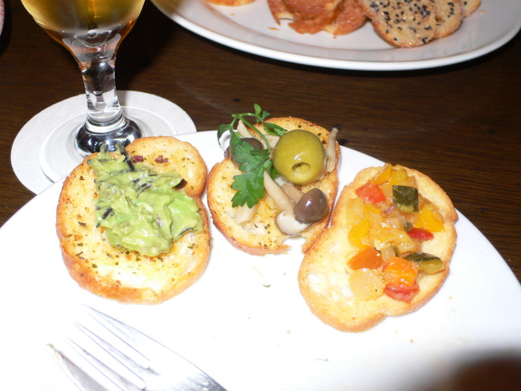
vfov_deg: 41.8
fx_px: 512
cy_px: 196
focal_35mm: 34
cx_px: 260
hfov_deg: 54.0
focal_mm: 6.3
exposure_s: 1/30
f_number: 2.8
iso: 100
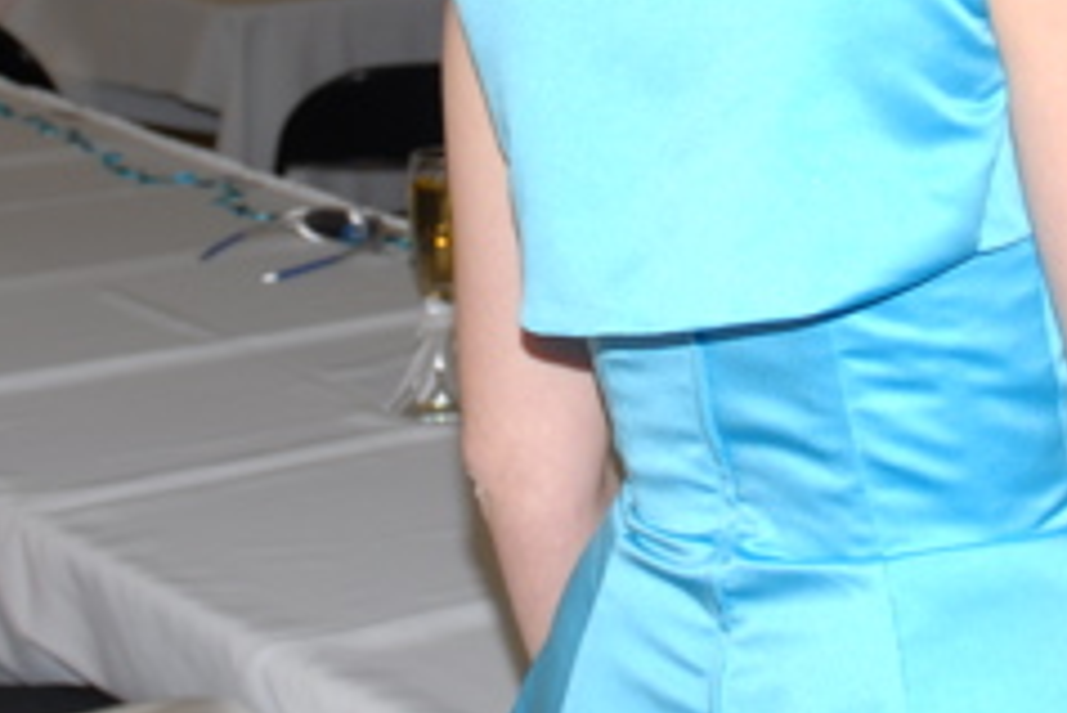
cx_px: 632
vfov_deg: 11.2
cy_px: -52
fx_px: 3588
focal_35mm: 121
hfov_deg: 16.9
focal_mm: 24
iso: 100
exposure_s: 1/60
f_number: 4
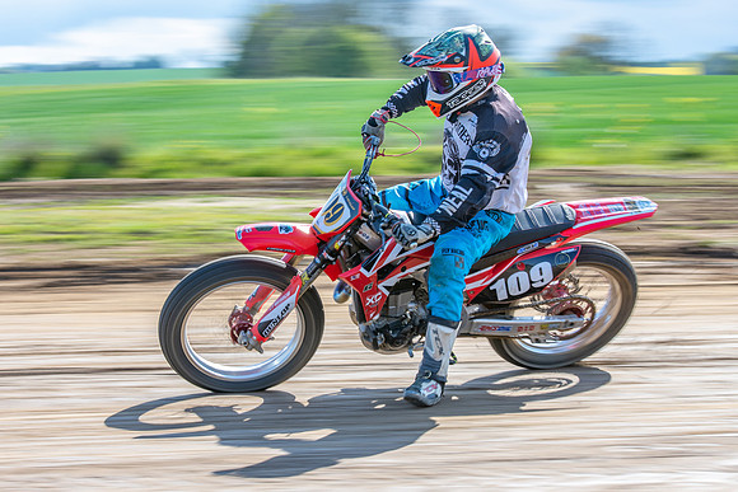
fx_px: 2462
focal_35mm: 120
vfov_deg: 11.4
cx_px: 345
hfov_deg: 17.0
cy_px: 226
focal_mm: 70
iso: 200
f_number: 8
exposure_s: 1/125
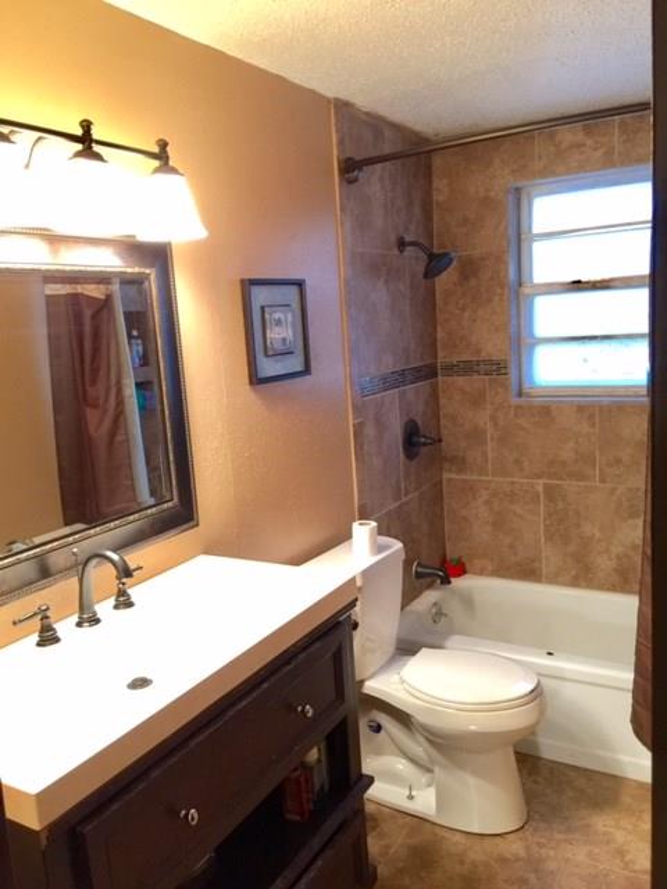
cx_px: 334
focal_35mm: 29
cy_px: 444
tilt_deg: -8.8
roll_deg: +4.0
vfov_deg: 61.7
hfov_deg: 48.2
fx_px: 745
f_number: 2.2
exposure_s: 1/10
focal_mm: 4.15
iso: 100
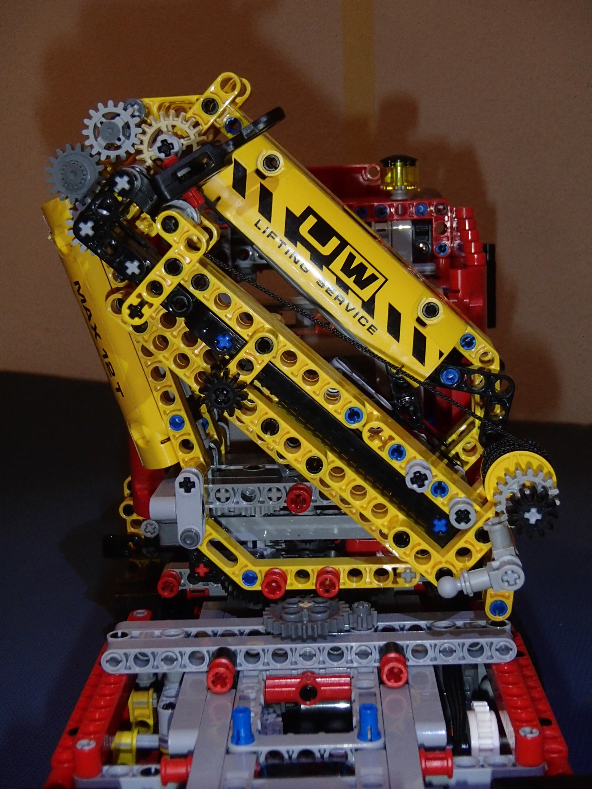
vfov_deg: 36.8
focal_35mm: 52
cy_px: 394
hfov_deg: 28.0
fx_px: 1186
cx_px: 296
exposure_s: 1/50
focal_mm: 9.39
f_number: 5
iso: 400
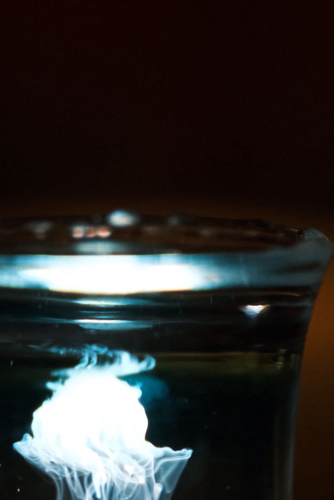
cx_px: 90
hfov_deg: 7.7
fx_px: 2476
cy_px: 495
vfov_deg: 11.4
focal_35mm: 178
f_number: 2.8
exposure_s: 1/75
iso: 3200
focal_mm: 50
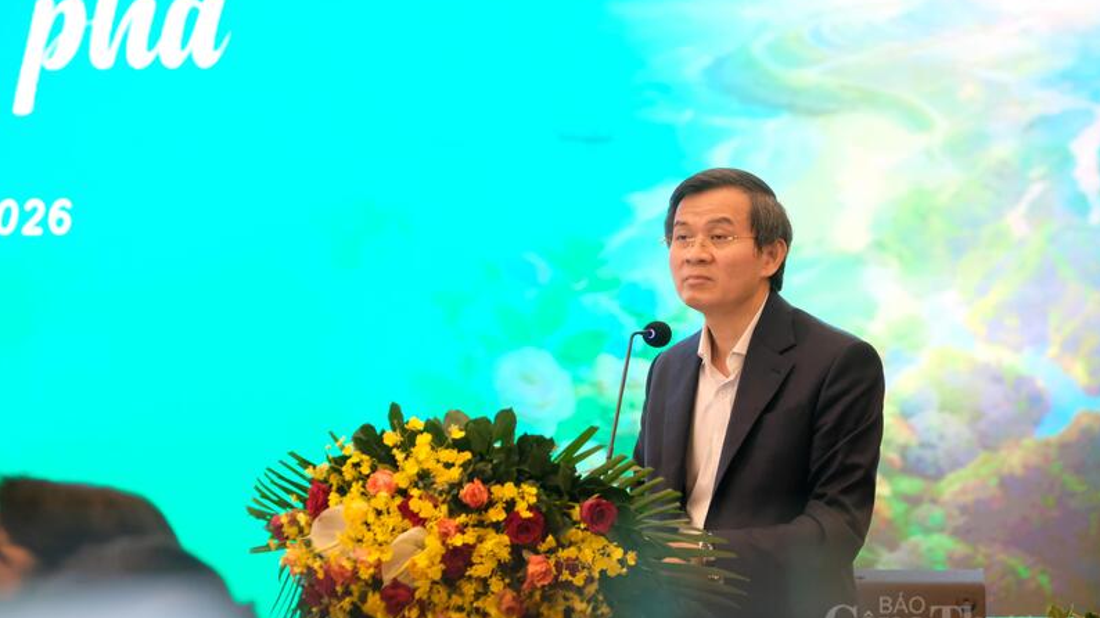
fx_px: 4374
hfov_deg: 14.3
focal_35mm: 150
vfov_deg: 8.1
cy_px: 306
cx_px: 553
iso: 4000
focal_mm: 94.5
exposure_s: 1/125
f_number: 4
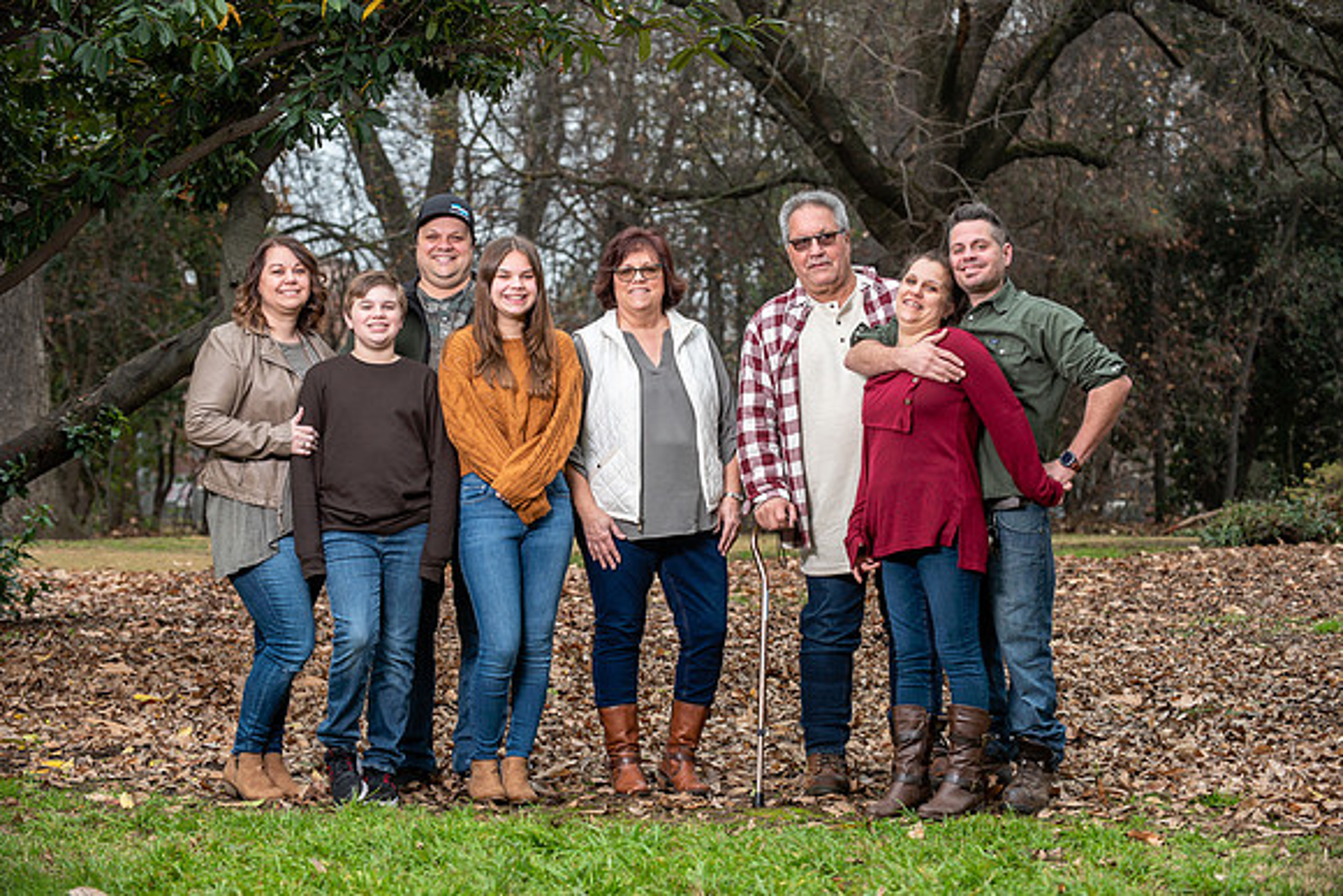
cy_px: 448
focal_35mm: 86
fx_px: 3209
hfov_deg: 23.6
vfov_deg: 15.9
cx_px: 672
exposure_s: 1/125
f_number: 4
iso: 200
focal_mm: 86
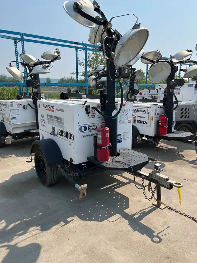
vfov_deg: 67.3
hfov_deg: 53.1
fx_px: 197
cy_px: 132
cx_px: 98
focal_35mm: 26
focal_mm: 5.1
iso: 50
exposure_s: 1/3521
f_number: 1.6
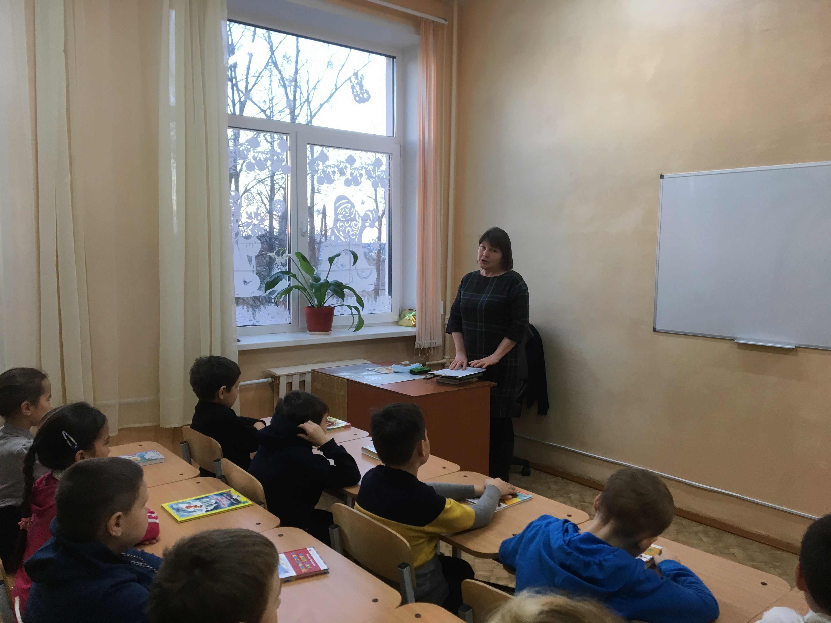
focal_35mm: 29
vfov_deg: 48.2
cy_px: 312
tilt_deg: -1.7
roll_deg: -0.8
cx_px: 416
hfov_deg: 61.7
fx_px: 696
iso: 50
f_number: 2.2
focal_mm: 4.15
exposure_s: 1/33
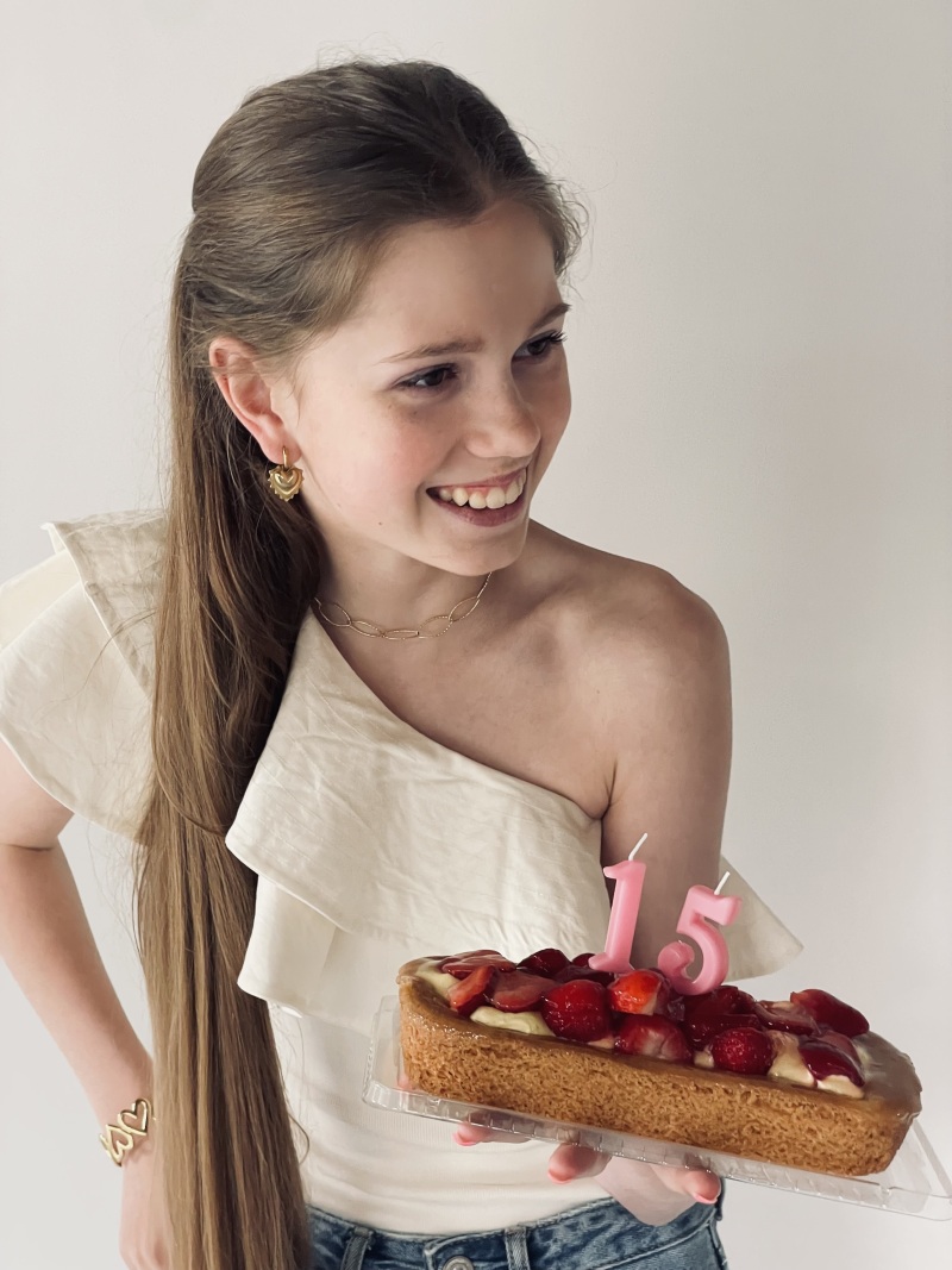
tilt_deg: -3.1
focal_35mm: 52
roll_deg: -0.3
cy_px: 635
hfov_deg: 28.0
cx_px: 476
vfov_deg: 36.8
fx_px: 1907
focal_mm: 6
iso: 200
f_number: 2
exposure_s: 1/99
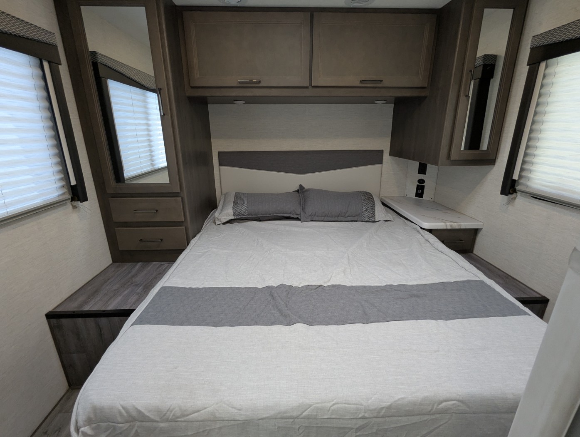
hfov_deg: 94.4
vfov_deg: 78.2
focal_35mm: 16
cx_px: 290
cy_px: 218
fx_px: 268
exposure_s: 1/61
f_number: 2.2
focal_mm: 2.35
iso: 121
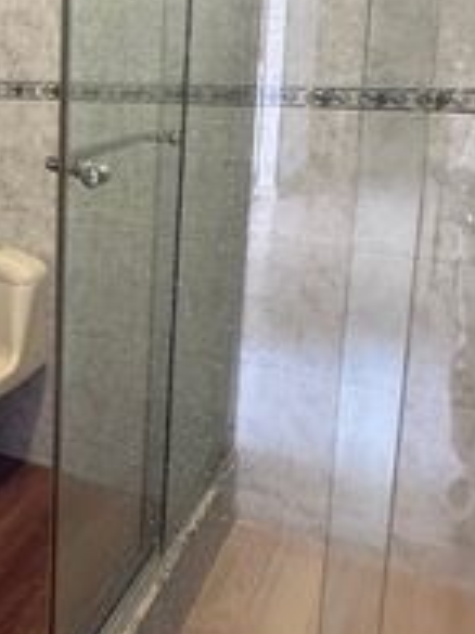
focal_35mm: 48
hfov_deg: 26.1
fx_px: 879
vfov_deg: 39.1
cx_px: -130
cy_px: 200
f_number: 2.2
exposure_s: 1/60
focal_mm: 2.22
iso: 640
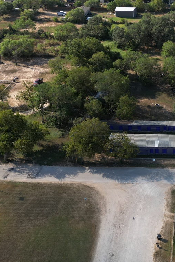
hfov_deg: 26.9
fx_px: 343
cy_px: 107
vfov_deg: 41.7
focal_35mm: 47
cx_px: 179
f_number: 1.7
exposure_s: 1/2500
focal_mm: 6.72
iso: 200
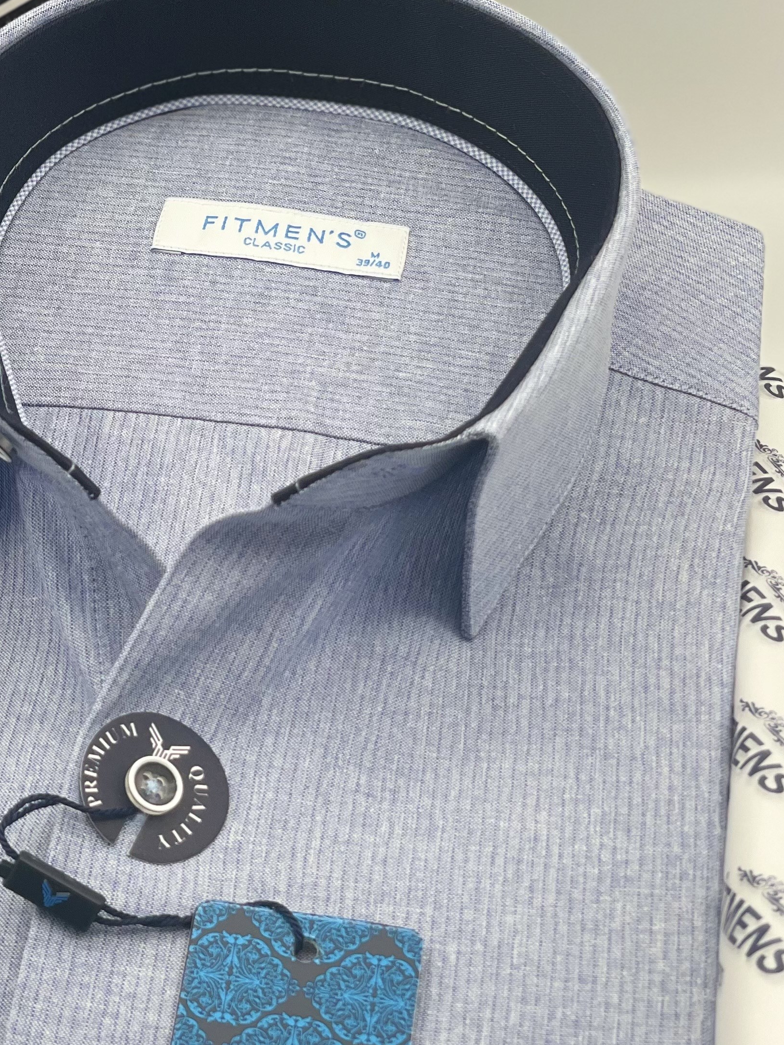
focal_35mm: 97
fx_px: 2929
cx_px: 134
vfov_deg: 20.2
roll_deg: -0.5
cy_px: 586
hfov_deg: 15.1
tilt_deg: -32.8
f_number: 2
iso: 32
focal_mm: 6
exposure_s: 1/122
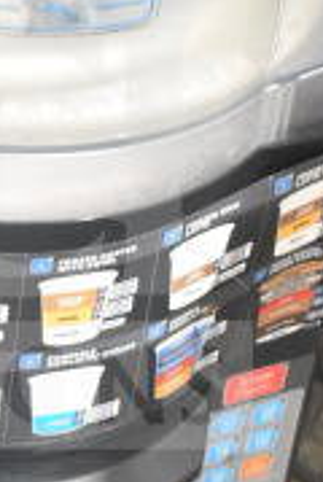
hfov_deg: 6.9
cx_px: -51
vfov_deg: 10.3
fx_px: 2668
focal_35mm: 199
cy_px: 234
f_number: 4
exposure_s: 1/50
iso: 1600
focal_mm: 26
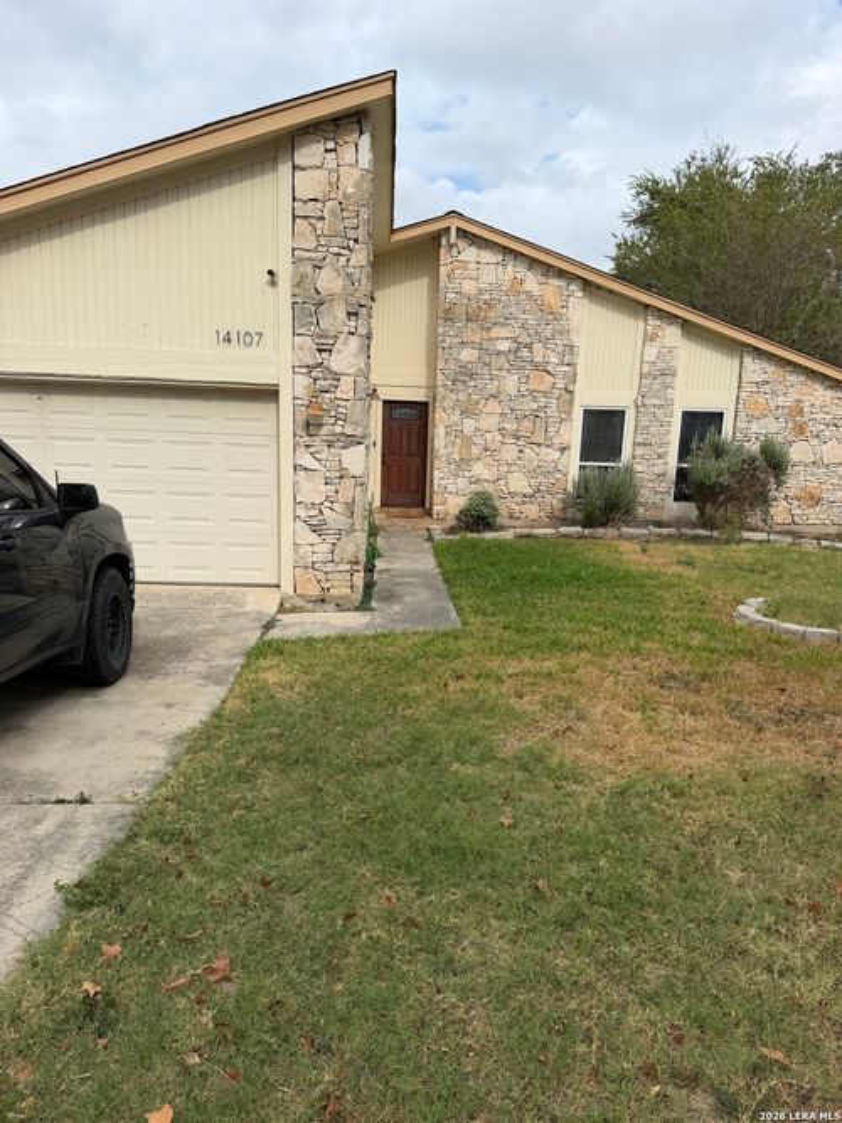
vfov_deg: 71.6
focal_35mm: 24
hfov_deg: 56.8
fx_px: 779
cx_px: 421
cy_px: 562
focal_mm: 6.76
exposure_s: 1/3759
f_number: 1.78
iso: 80
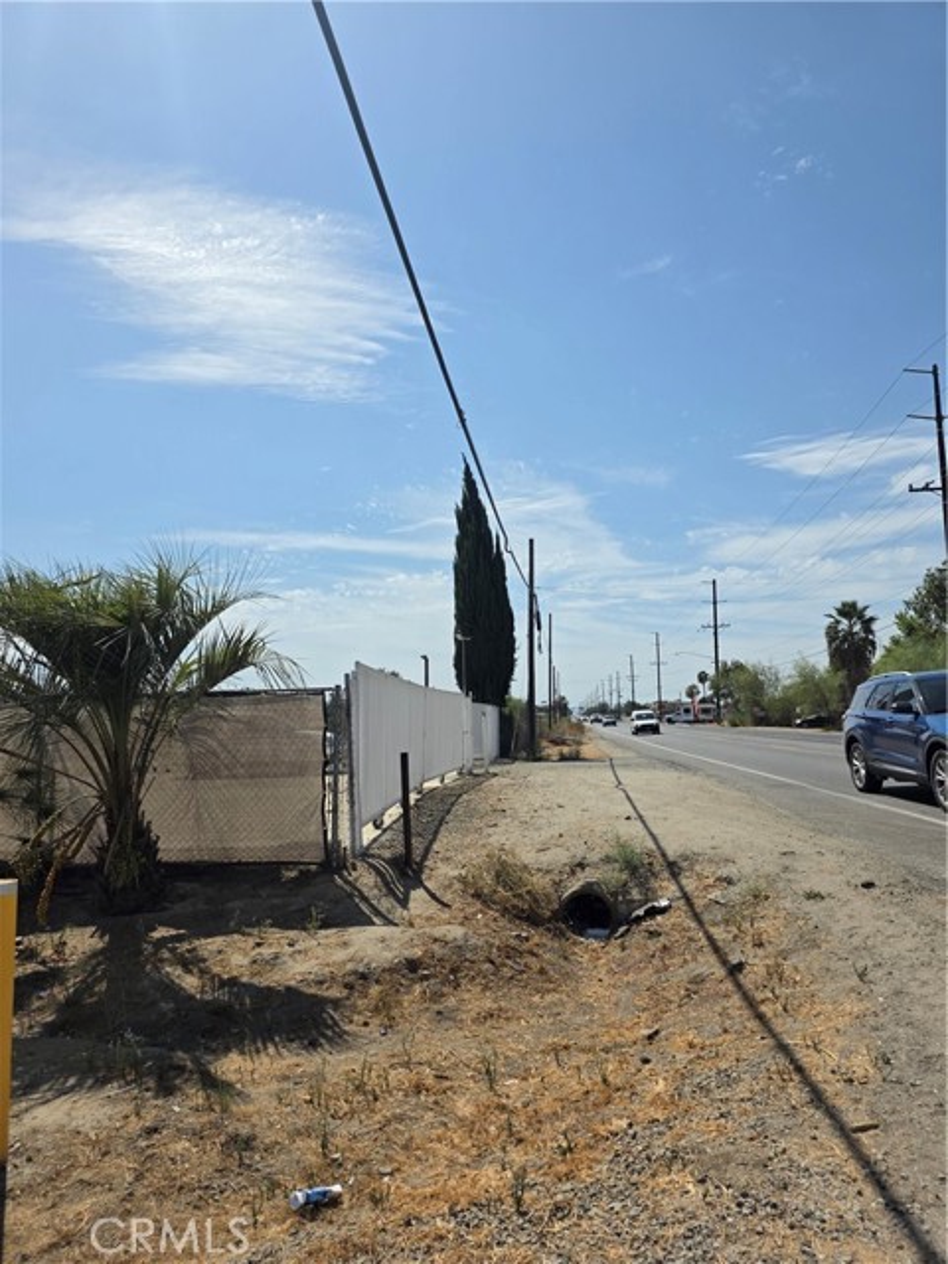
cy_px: 632
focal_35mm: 23
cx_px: 474
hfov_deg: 58.9
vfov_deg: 73.9
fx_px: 840
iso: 50
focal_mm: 6.3
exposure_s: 1/7944
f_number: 1.7
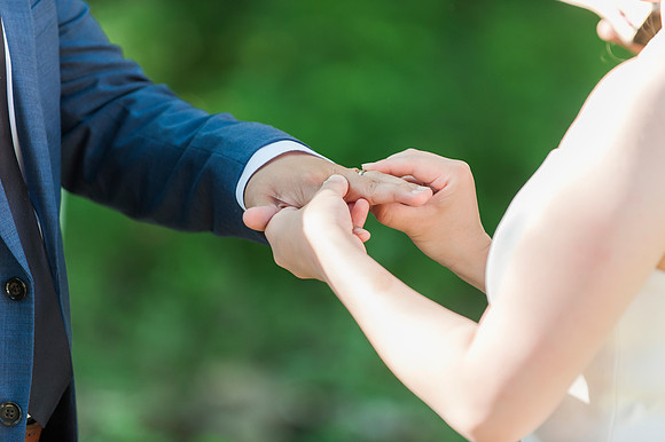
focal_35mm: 200
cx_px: 332
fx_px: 3692
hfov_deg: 10.3
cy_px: 221
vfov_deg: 6.9
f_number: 3.5
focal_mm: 200
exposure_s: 1/320
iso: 800
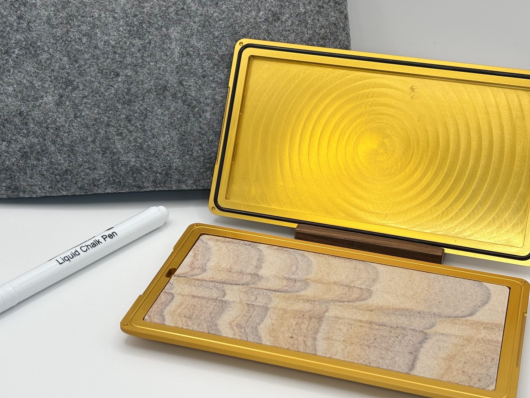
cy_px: 167
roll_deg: -0.6
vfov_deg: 21.9
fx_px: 1026
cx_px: 249
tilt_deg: -28.0
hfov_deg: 29.0
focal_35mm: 67
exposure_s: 1/275
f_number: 1.6
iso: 32
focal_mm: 5.96
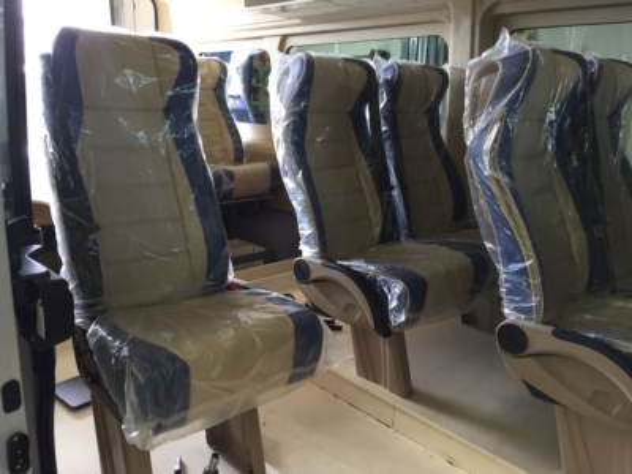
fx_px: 529
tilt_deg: -12.4
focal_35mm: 29
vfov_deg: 48.2
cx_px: 316
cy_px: 237
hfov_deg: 61.7
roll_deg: -1.9
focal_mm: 4.15
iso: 50
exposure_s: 1/33
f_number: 2.2
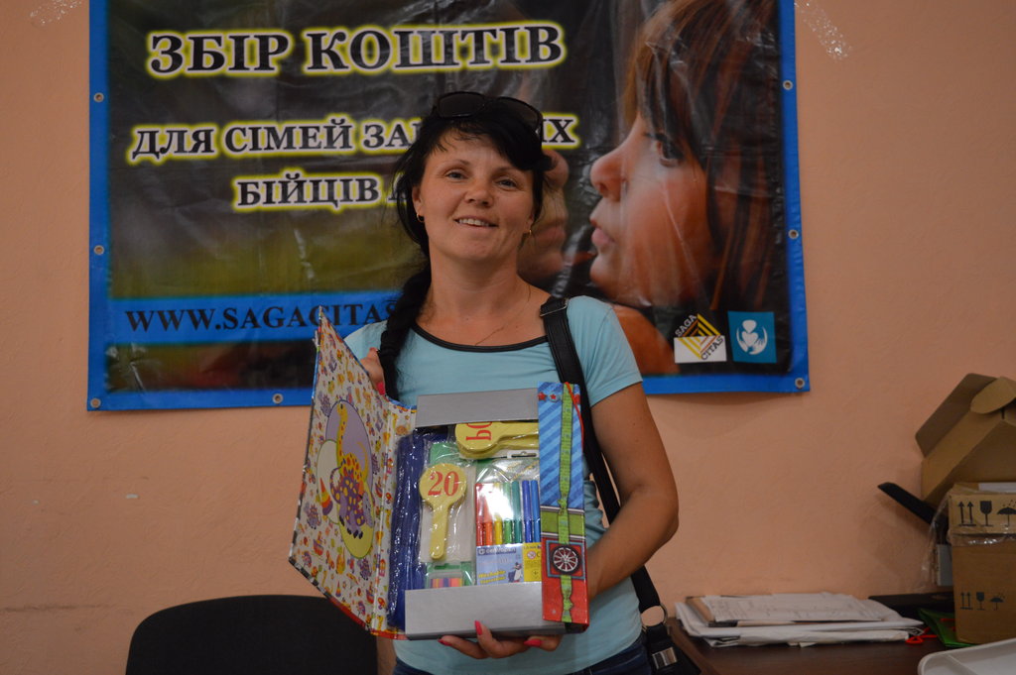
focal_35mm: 39
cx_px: 508
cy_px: 338
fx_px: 1100
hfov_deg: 49.6
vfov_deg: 34.2
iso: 720
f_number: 4
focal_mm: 26
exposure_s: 1/60
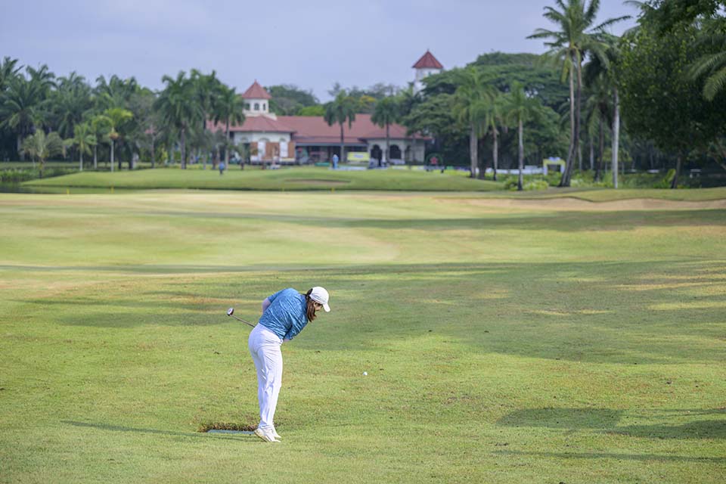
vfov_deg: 13.7
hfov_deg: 20.4
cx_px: 363
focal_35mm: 100
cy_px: 242
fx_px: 2017
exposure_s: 1/3200
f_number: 2.8
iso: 180
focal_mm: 100
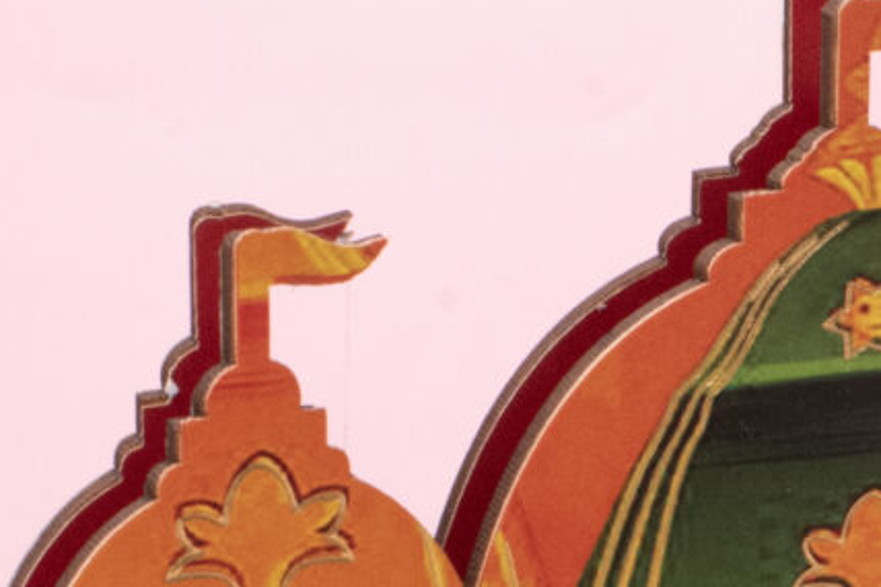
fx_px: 7314
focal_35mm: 299
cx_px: 1595
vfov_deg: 4.4
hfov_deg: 6.7
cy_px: 1620
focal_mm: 50
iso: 800
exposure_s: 1/200
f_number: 16
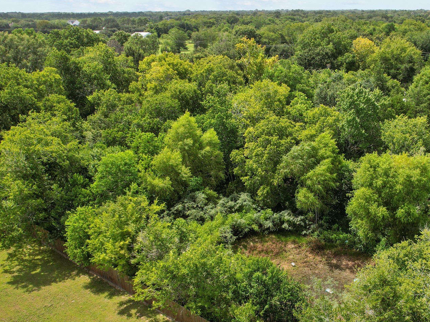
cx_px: 313
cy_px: 205
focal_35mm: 36
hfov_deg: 49.6
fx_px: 447
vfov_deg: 39.3
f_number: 2.8
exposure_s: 1/1250
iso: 110
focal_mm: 8.38
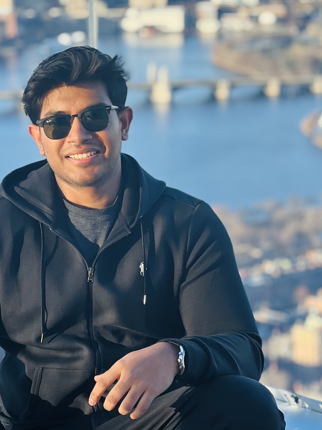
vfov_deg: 14.0
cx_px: 77
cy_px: 189
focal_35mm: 141
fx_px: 1749
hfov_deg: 10.5
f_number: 2.8
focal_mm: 9
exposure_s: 1/121
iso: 25
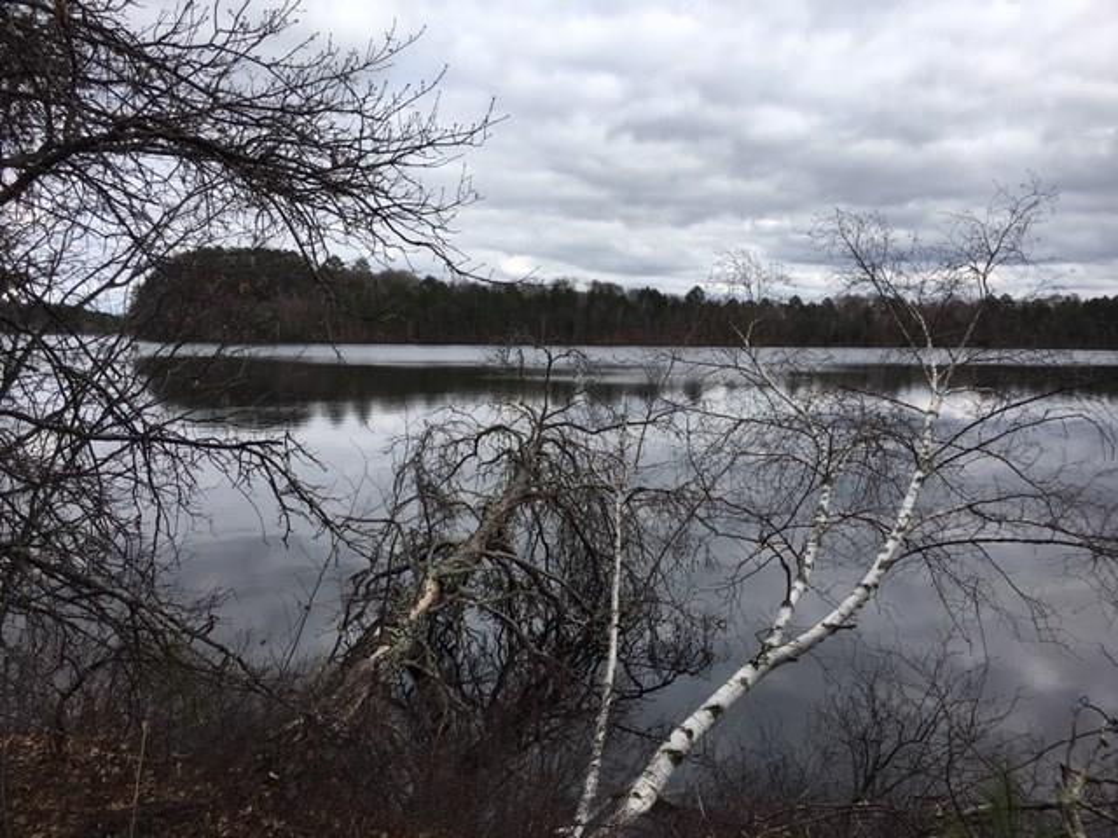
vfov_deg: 48.2
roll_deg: -0.7
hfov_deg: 61.7
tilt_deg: -4.4
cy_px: 419
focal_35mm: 29
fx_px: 937
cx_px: 559
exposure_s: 1/1148
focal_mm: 4.15
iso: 25
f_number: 2.2
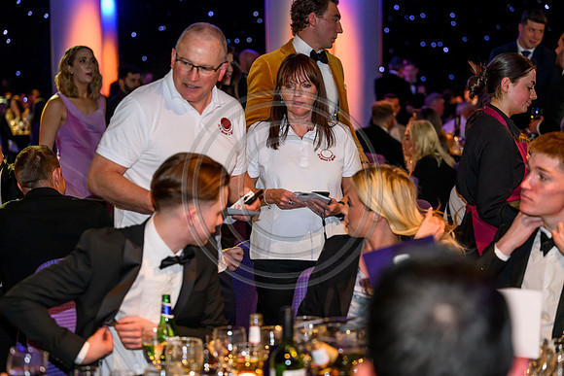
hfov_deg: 25.7
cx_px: 282
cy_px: 188
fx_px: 1238
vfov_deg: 17.3
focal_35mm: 79
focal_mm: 79
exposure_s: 1/160
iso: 2500
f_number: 3.2
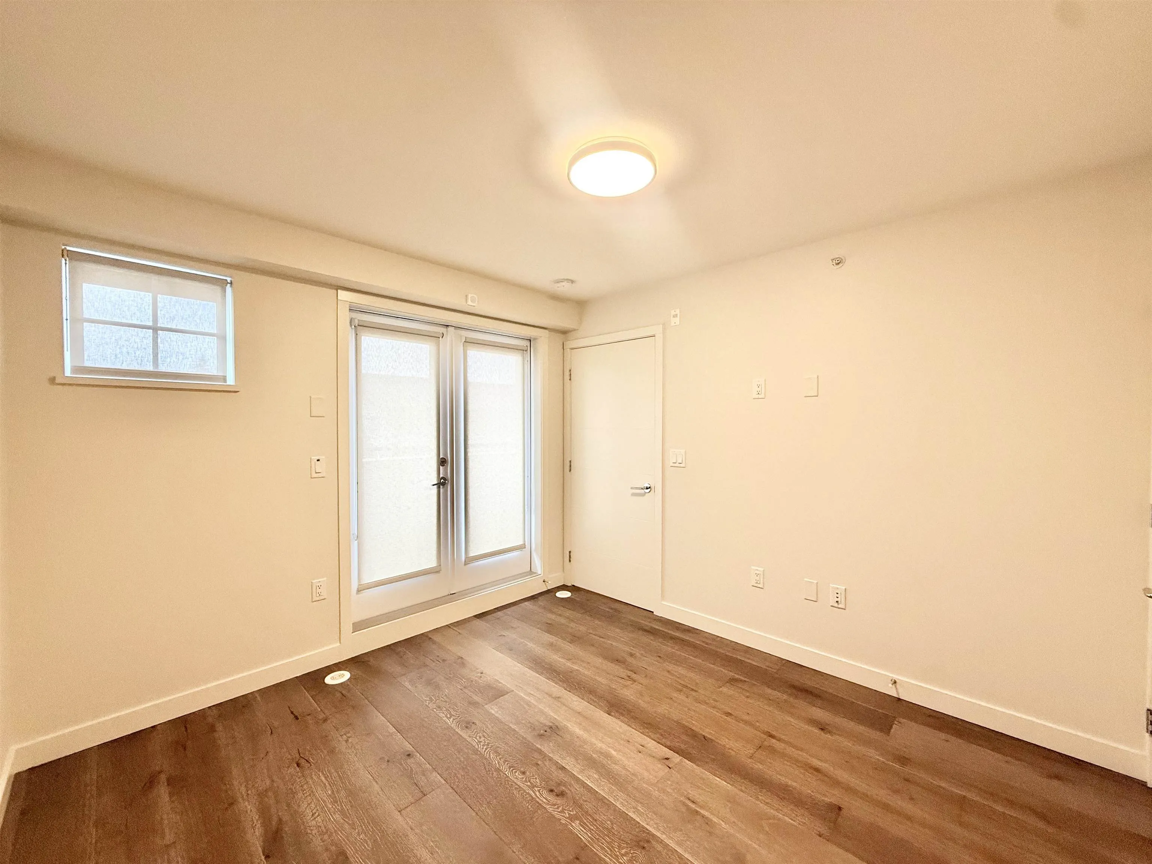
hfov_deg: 102.1
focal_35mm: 14
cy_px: 432
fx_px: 466
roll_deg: +0.0
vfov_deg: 85.7
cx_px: 576
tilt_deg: -0.6
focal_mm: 2.22
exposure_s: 1/120
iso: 200
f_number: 2.2
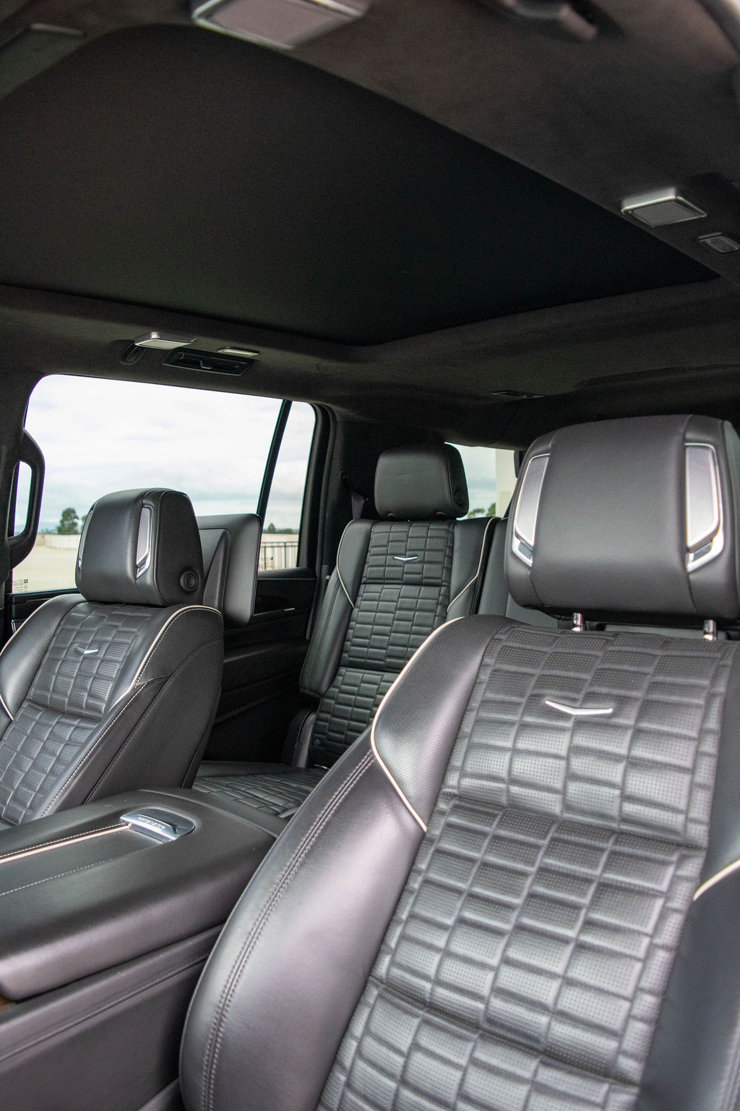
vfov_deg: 67.4
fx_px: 832
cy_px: 556
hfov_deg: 47.9
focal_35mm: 27
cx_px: 370
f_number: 3.5
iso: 1600
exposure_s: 1/500
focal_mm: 18
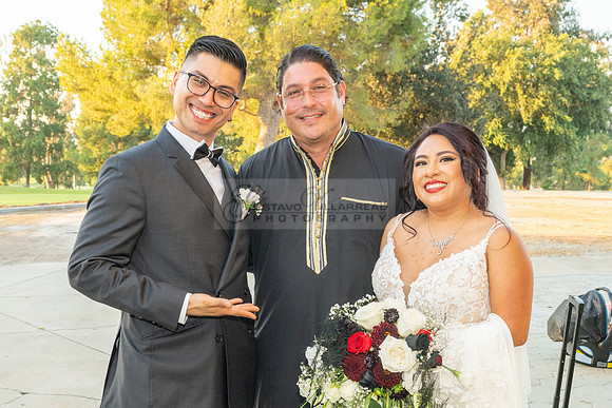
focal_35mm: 43
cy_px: 309
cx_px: 284
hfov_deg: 45.2
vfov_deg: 30.5
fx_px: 735
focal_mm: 28
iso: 500
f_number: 5.6
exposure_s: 1/200
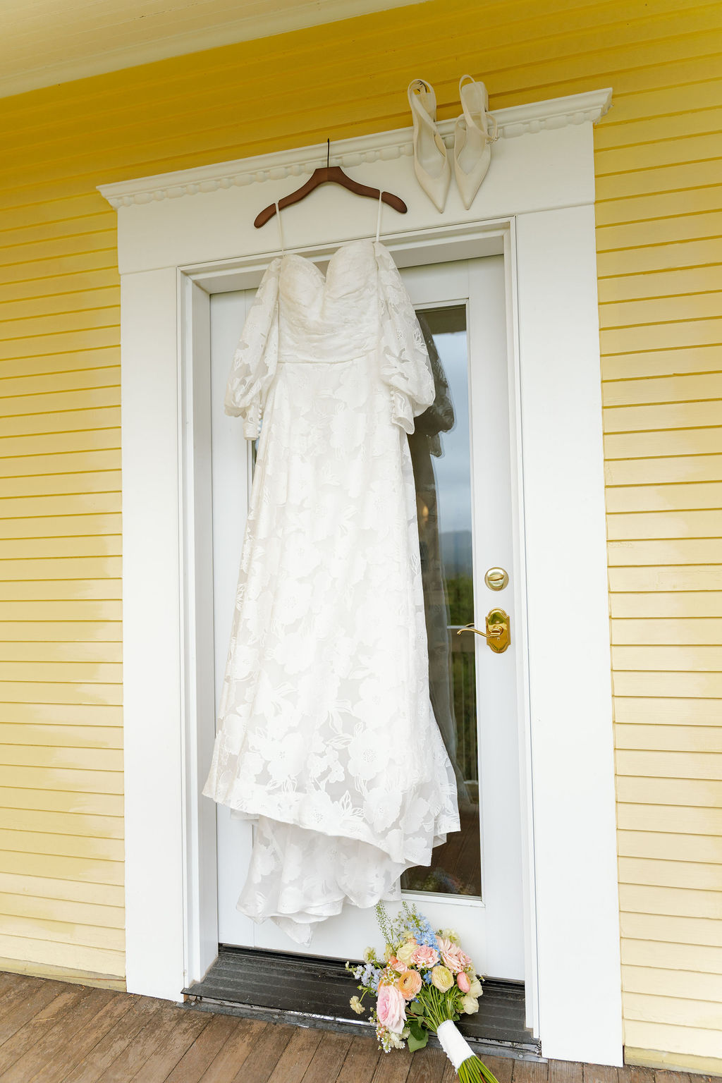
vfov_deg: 73.7
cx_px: 361
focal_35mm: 24
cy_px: 542
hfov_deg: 53.1
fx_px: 722
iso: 320
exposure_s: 1/1000
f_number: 2.8
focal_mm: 24
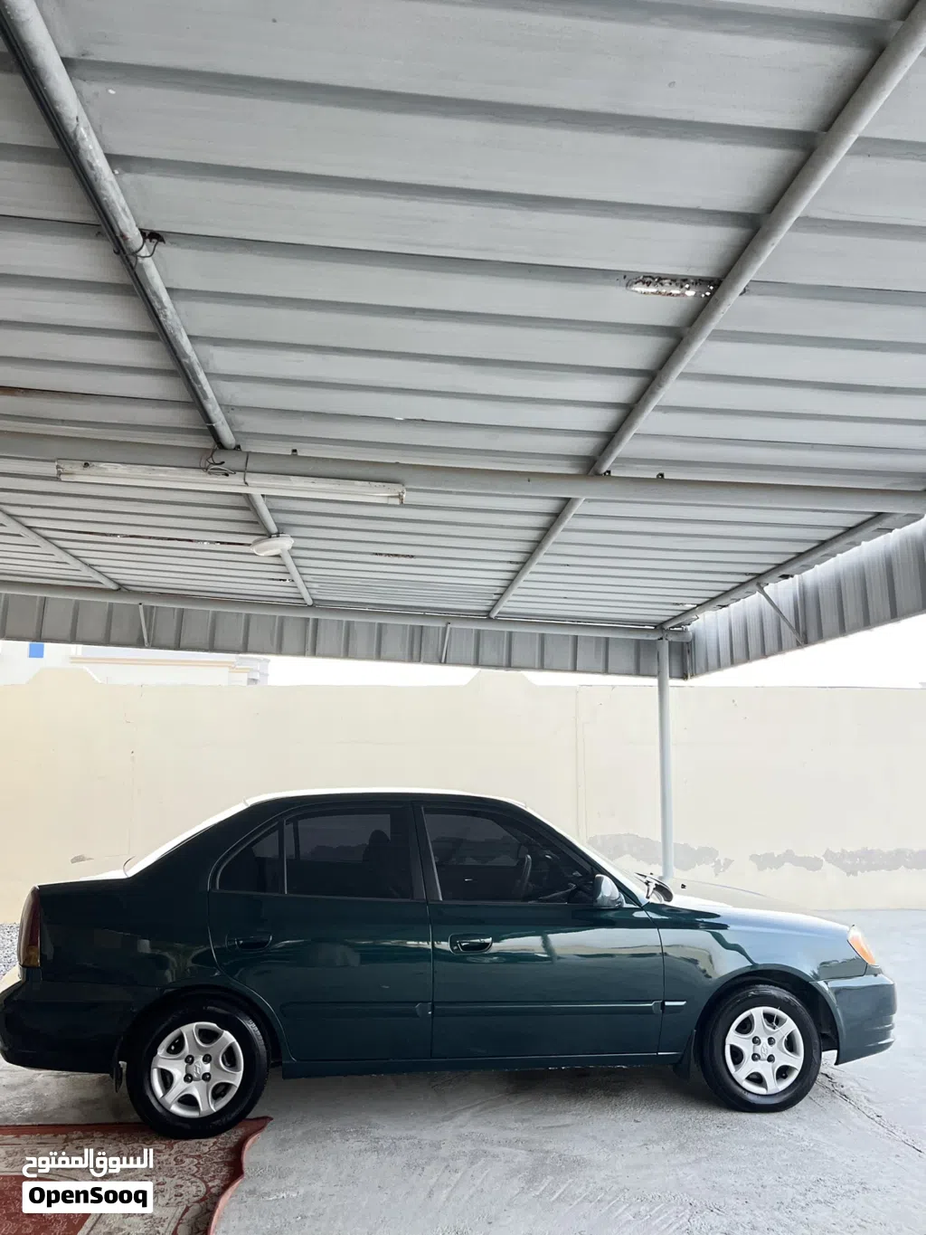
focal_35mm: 26
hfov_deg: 53.1
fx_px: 927
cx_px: 463
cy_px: 618
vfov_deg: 67.3
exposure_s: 1/60
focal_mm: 5.7
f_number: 1.5
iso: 400
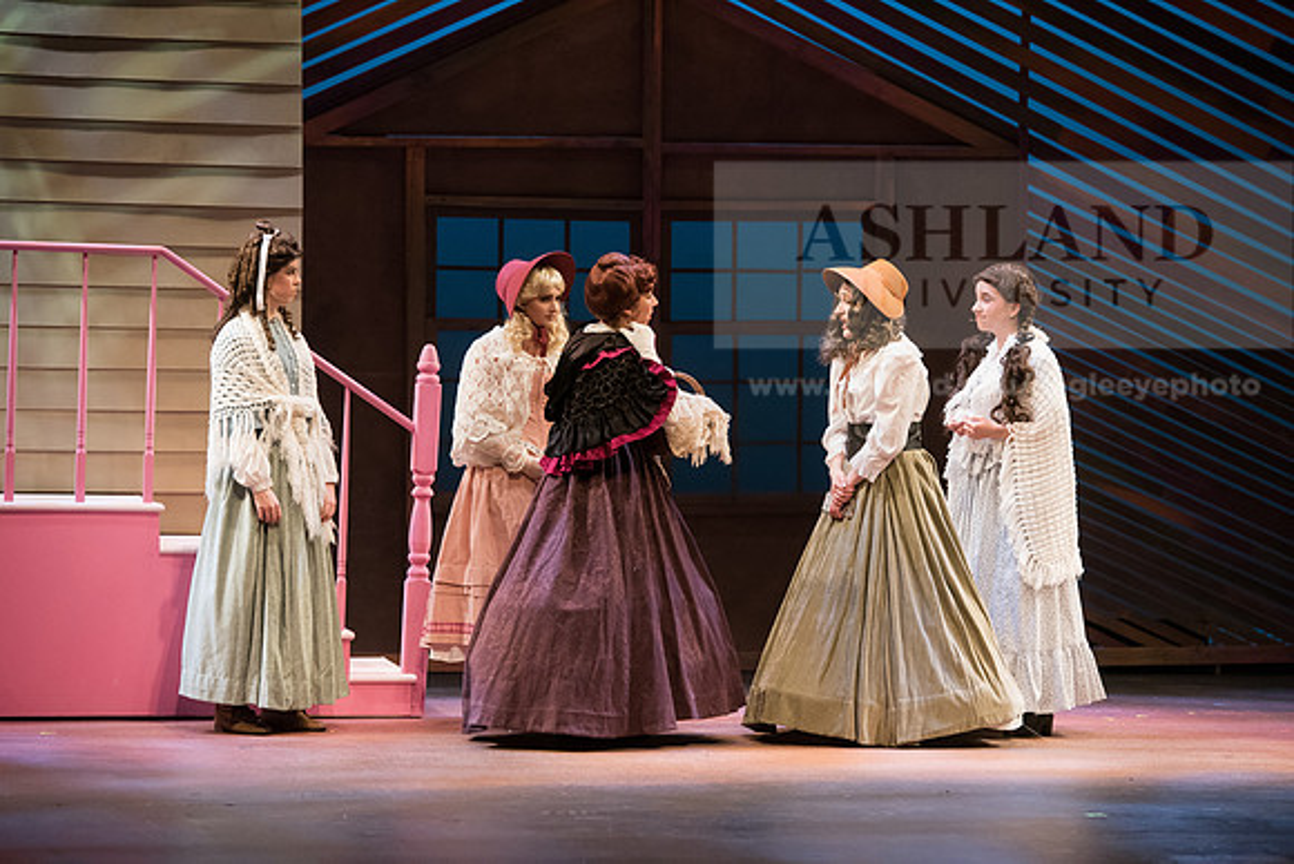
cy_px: 432
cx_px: 647
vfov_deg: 10.2
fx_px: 4853
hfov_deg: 15.2
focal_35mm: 135
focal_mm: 135
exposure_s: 1/400
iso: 5000
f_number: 4
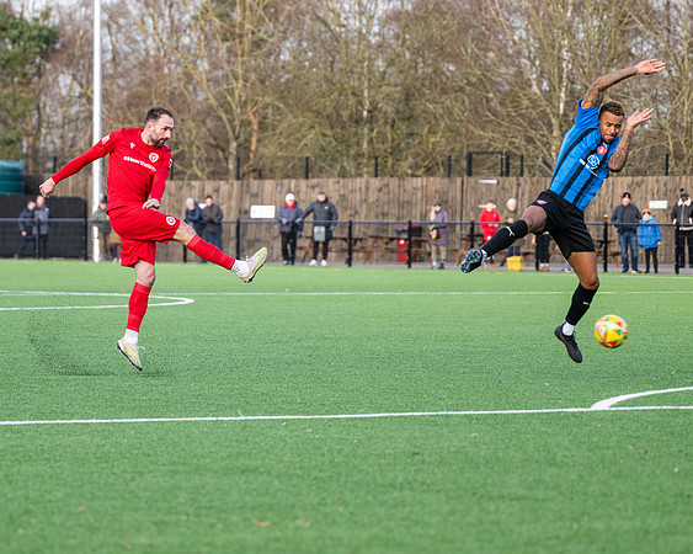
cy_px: 326
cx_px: 202
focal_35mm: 205
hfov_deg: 9.4
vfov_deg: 7.5
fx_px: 4210
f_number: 4
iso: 400
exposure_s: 1/1000
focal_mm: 145
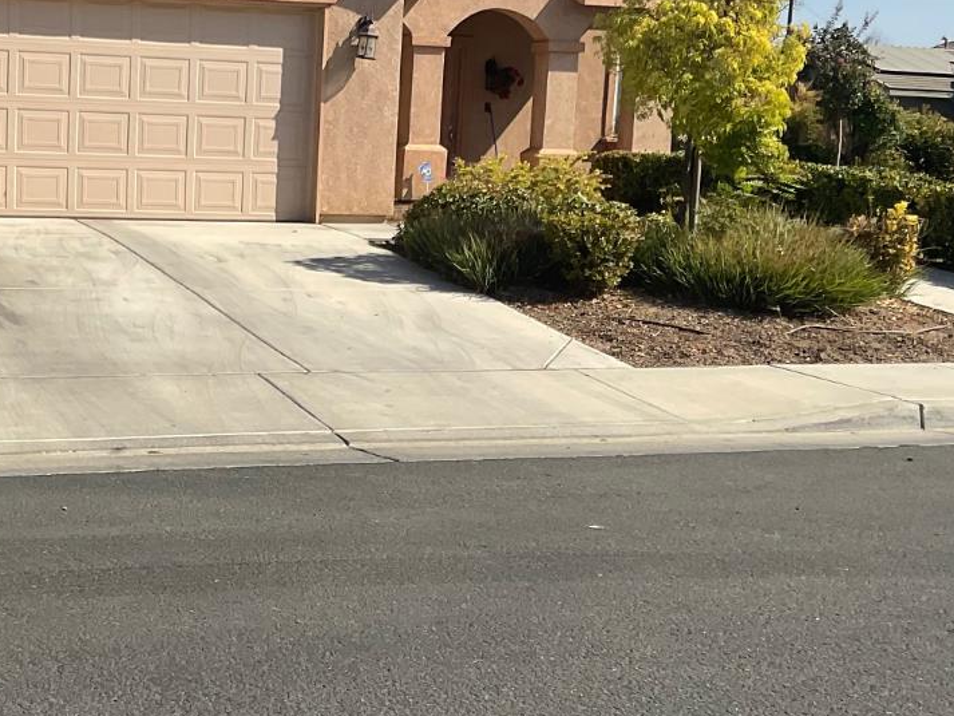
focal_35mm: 61
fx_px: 1681
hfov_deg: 30.8
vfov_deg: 24.0
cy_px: 341
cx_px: 171
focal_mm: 3
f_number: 1.8
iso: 16
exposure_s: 1/2538
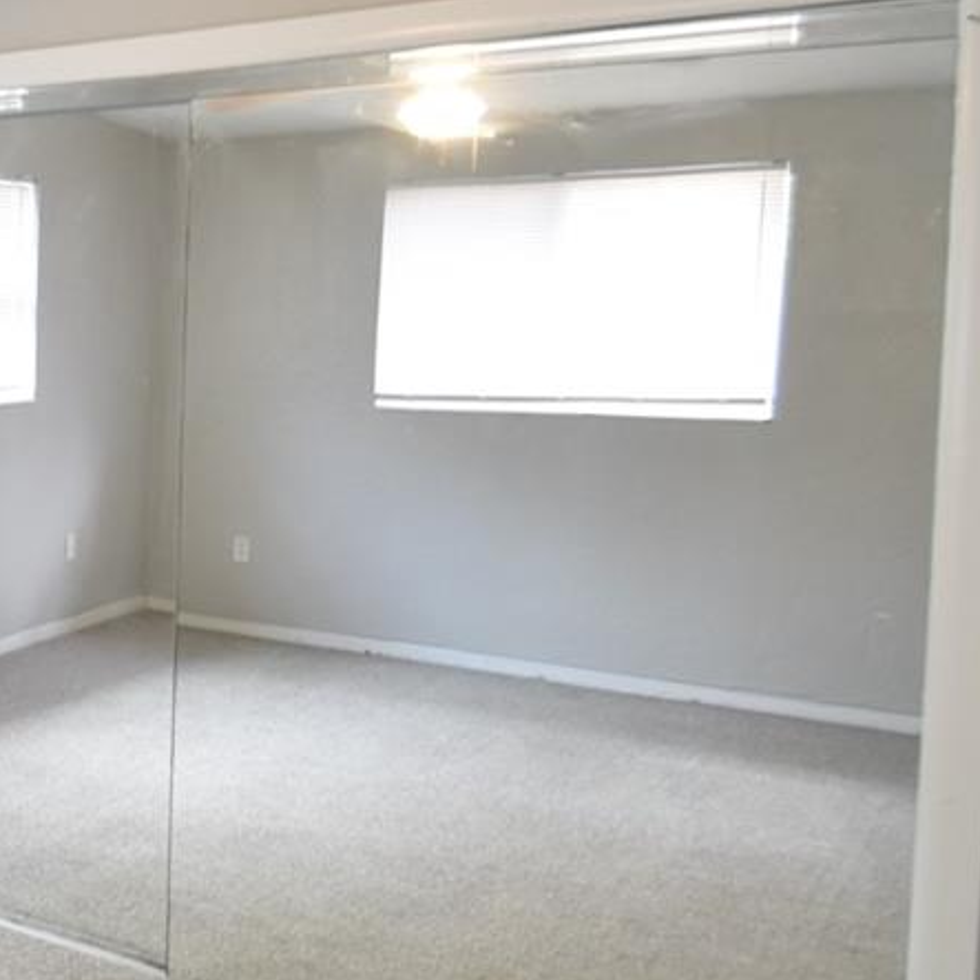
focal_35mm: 46
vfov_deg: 36.6
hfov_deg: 25.8
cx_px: -538
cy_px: 361
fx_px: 1473
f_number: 3.5
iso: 800
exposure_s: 1/20
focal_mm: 10
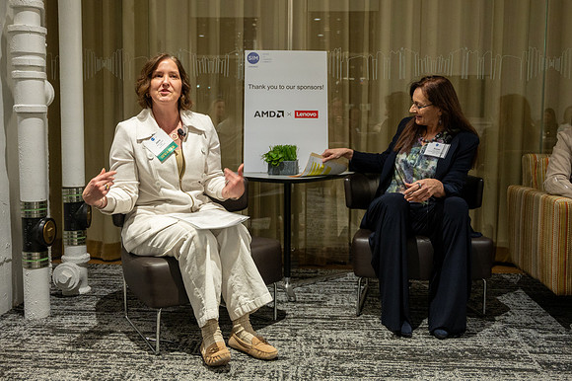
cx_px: 287
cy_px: 178
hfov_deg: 52.7
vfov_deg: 36.5
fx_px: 577
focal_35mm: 36
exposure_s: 1/60
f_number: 4
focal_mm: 31.5
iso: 1600
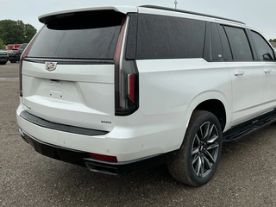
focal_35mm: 35
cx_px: 153
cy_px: 86
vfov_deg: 40.6
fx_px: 279
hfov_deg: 52.5
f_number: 1.8
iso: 25
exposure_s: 1/545
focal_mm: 3
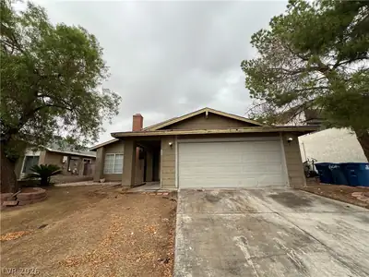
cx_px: 184
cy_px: 138
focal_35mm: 13
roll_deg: +0.3
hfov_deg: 106.2
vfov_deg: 89.9
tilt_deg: +13.3
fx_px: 139
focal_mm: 1.57
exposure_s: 1/184
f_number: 1.8
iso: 32
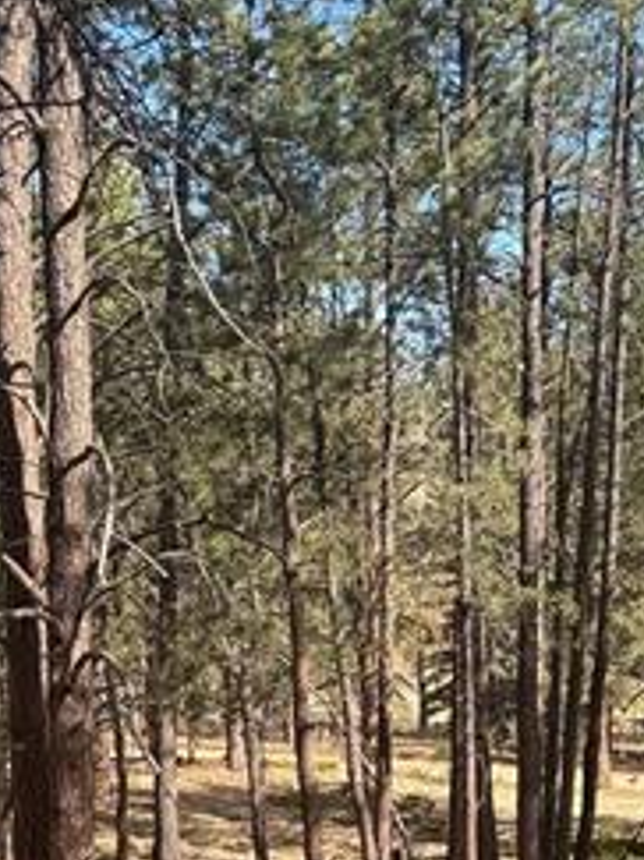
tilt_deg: -5.0
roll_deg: +2.7
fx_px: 1887
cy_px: 704
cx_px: 37
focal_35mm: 76
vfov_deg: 25.2
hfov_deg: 19.0
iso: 80
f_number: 1.78
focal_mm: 6.76
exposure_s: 1/938
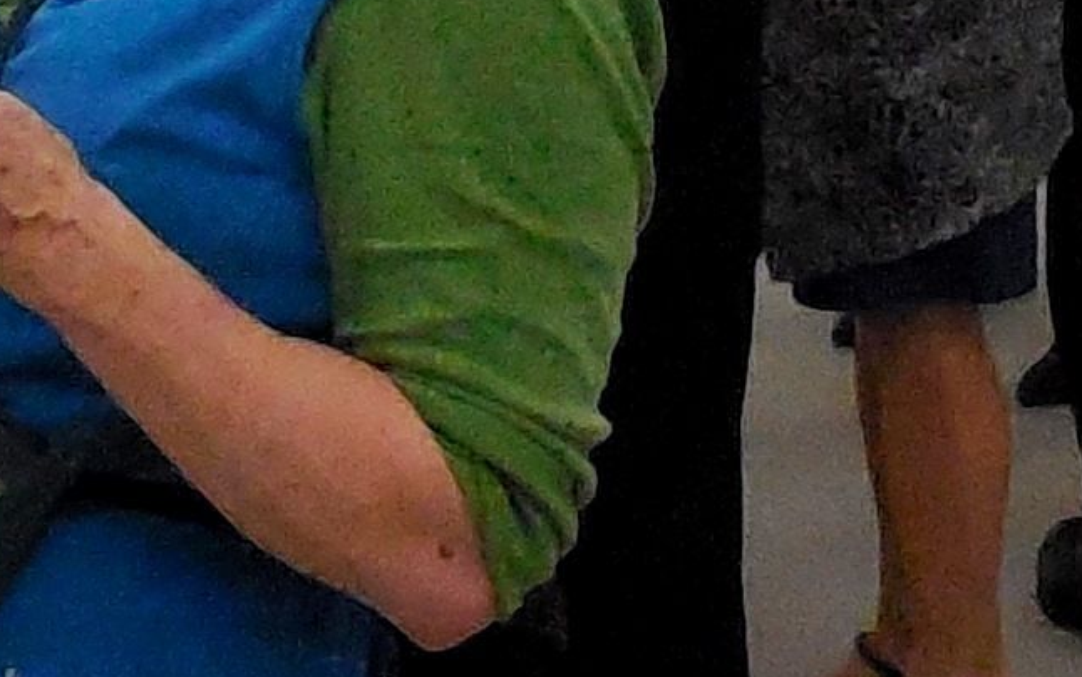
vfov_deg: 6.6
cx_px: 1263
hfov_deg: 10.9
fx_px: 5574
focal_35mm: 189
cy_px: -897
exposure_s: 1/200
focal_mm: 4.5
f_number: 3.1
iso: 800
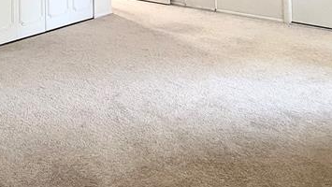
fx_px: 387
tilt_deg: +1.8
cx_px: 82
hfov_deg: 44.8
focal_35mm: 44
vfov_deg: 22.4
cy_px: -92
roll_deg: +0.6
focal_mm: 2.22
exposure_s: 1/83
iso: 320
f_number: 2.2
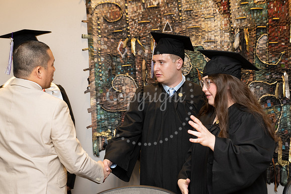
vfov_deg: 24.2
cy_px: 97
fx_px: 453
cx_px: 146
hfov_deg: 35.6
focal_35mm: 56
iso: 640
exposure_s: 1/80
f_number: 5.6
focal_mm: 56
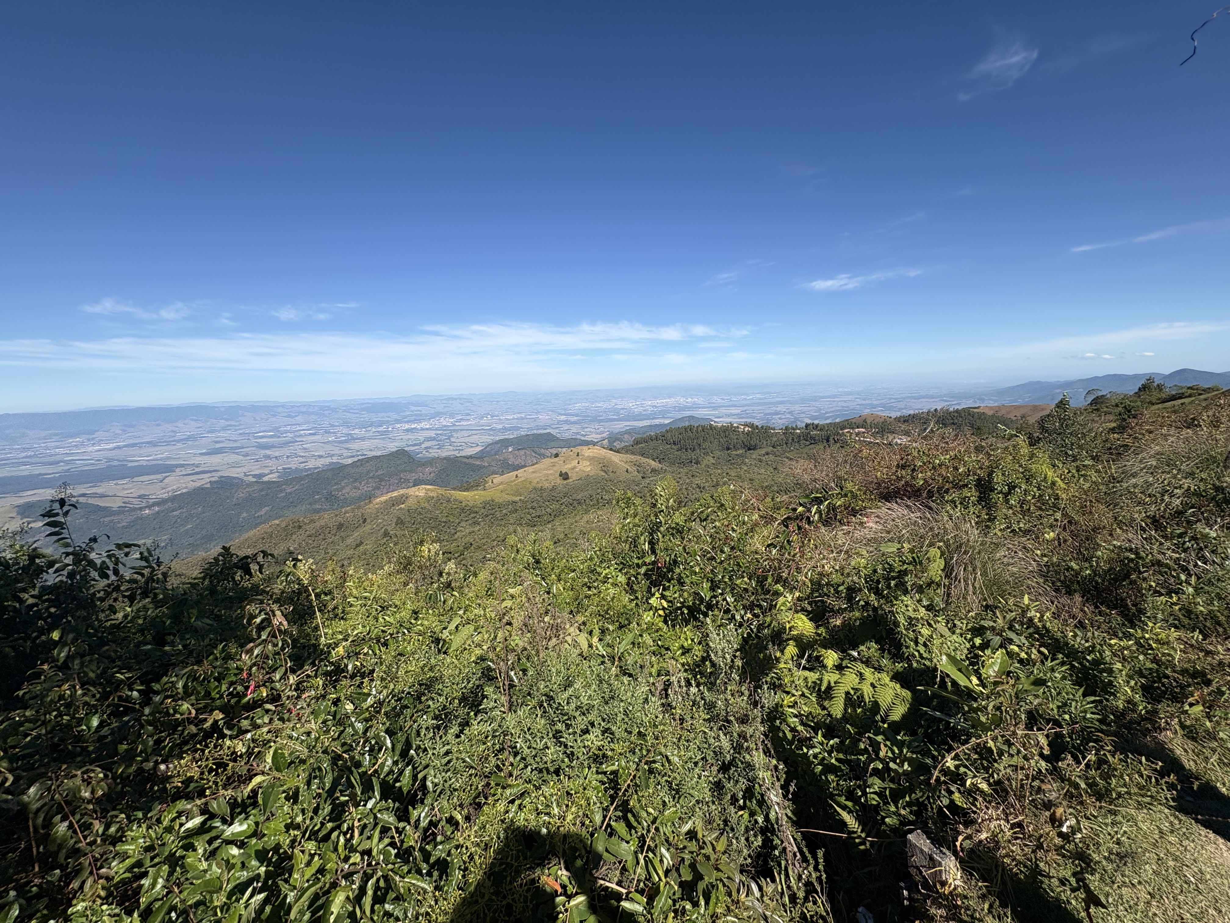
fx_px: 497
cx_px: 615
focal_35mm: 14
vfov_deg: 85.7
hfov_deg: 102.1
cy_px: 462
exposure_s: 1/2146
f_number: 2.2
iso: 50
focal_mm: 2.22
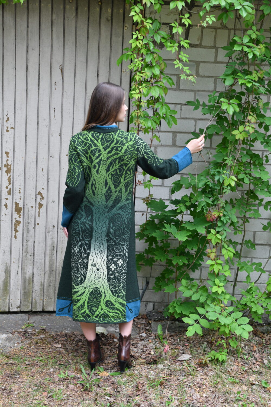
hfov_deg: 26.0
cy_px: 204
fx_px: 587
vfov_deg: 38.2
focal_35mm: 52
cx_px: 136
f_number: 5.6
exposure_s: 1/125
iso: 800
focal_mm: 52
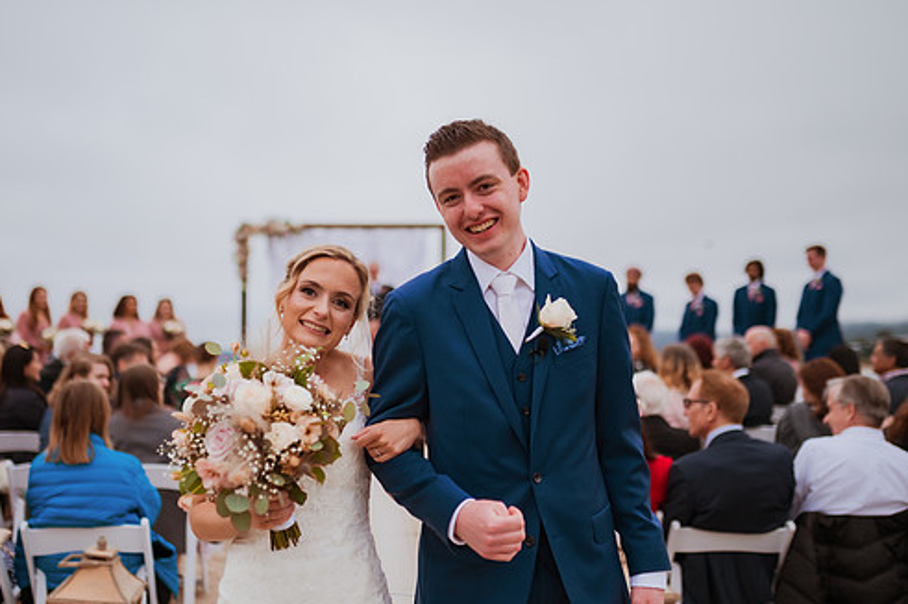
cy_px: 296
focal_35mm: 44
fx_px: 1109
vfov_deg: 30.5
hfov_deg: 44.5
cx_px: 420
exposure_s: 1/4000
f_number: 1.6
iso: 500
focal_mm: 35
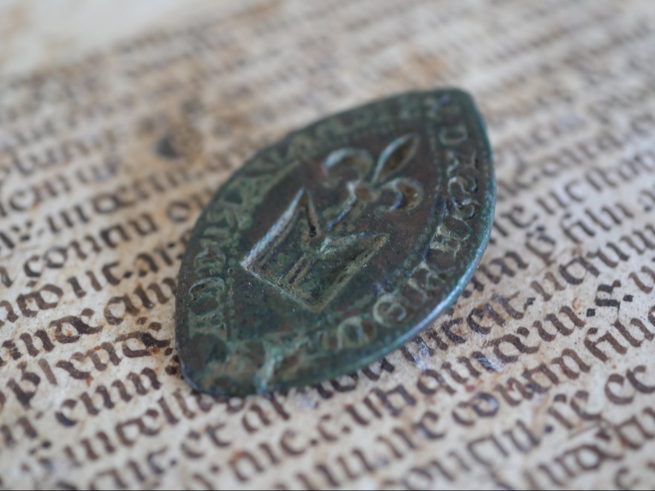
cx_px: 328
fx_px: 1135
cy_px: 246
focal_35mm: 60
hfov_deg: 32.2
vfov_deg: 24.4
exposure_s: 1/60
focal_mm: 30
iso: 1250
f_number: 2.8
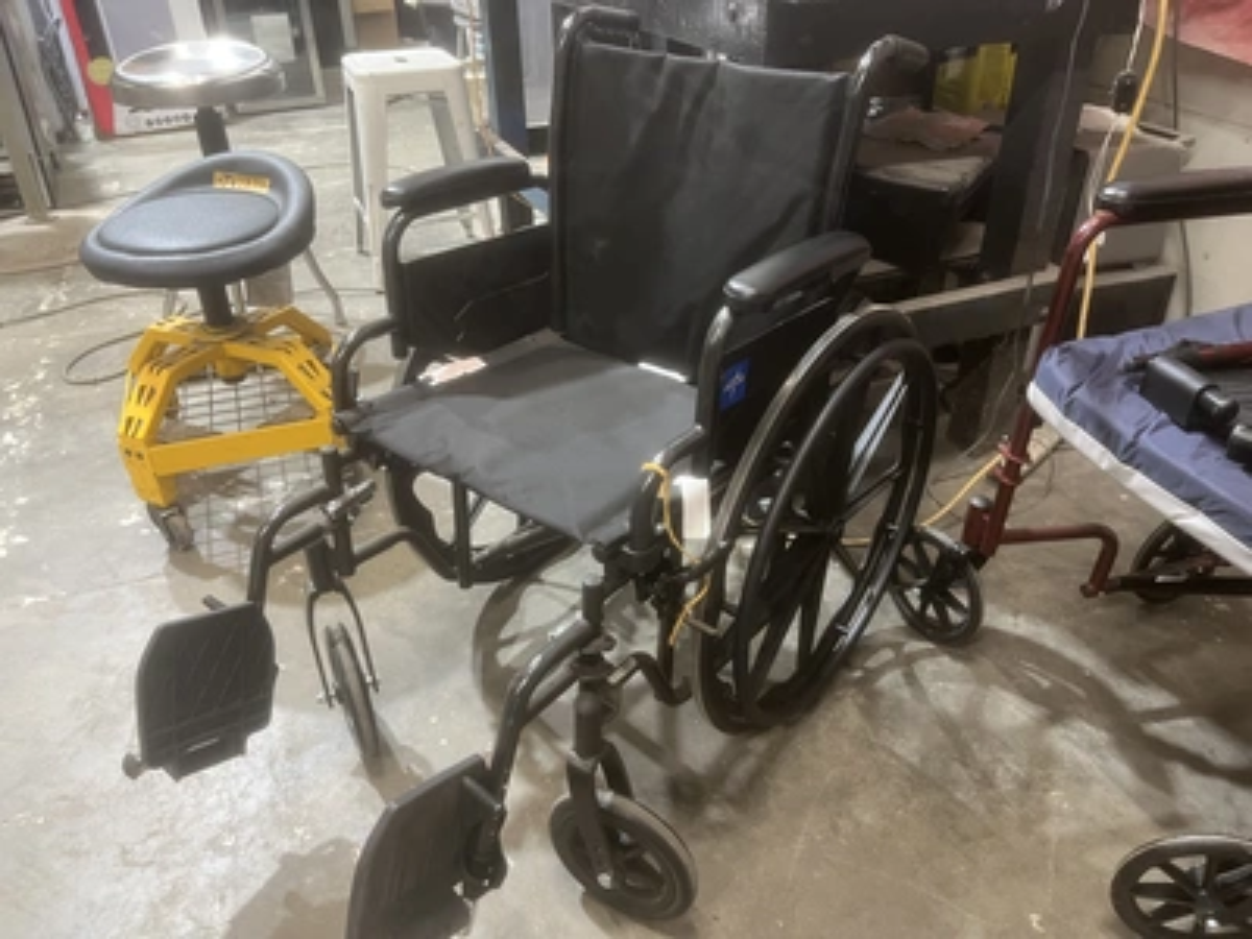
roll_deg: +2.0
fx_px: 940
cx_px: 626
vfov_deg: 53.1
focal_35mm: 26
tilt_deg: -32.1
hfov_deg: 67.3
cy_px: 470
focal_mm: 5.1
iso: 250
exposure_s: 1/60
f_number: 1.6
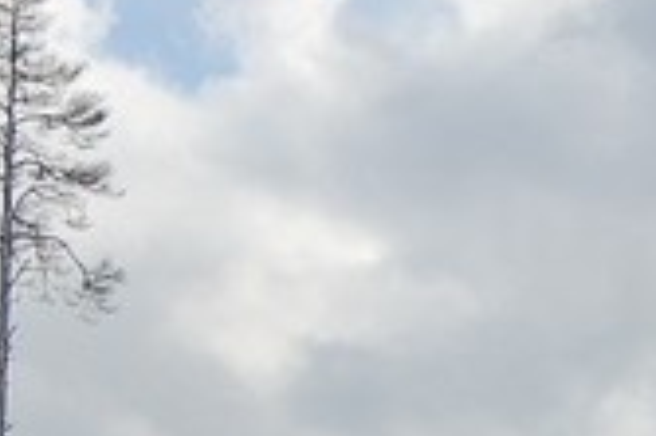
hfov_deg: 9.0
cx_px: 609
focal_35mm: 227
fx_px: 4132
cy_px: 428
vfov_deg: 6.0
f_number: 6.3
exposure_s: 1/1600
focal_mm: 28
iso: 200
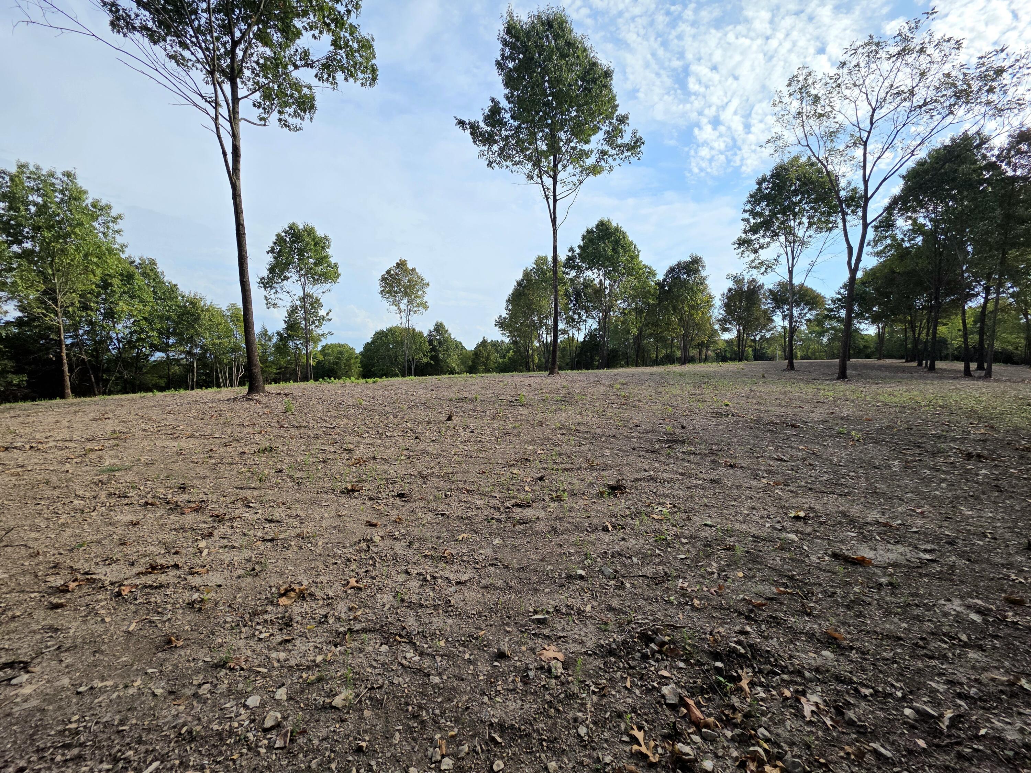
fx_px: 387
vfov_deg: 89.9
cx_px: 516
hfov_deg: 106.2
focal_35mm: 13
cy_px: 386
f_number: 1.9
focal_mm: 2.2
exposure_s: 1/2500
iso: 40
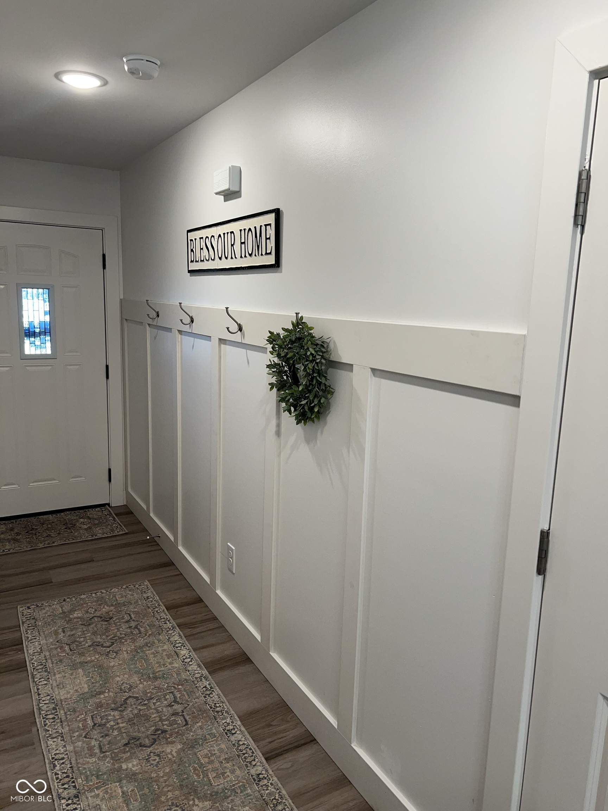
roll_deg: -1.9
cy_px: 406
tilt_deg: -10.2
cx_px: 304
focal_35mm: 26
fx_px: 609
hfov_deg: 53.1
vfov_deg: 67.3
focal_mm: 5.7
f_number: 1.5
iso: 80
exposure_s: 1/120
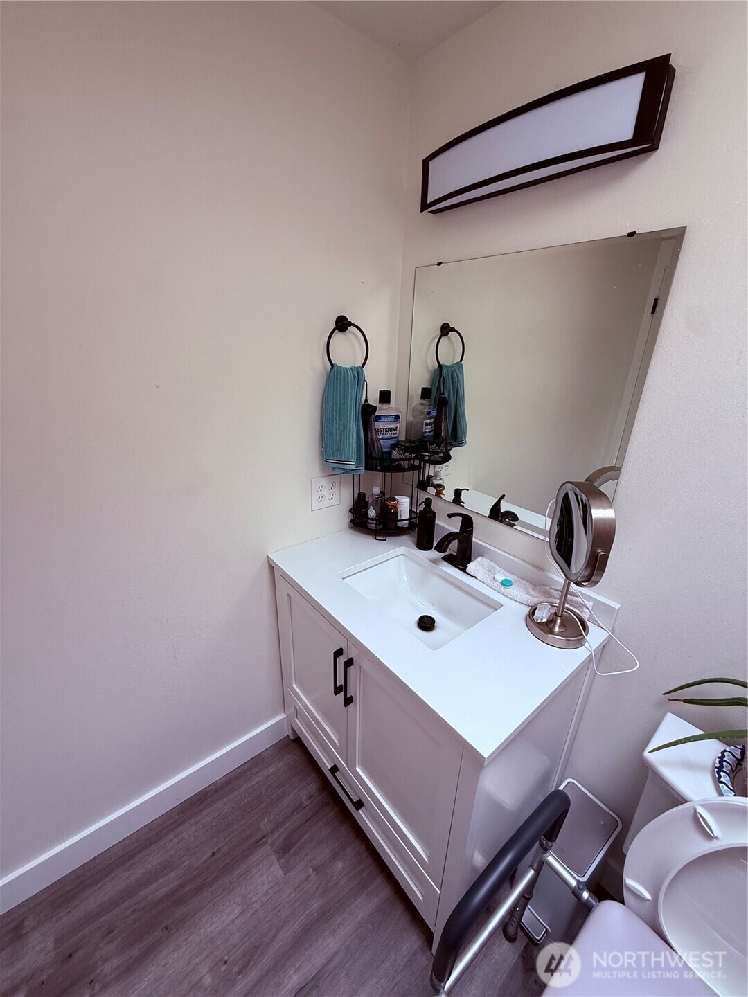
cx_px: 374
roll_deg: -0.2
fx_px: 403
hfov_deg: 85.7
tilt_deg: -21.2
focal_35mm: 14
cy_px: 498
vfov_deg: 102.1
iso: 64
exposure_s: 1/99
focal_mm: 2.22
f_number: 2.2
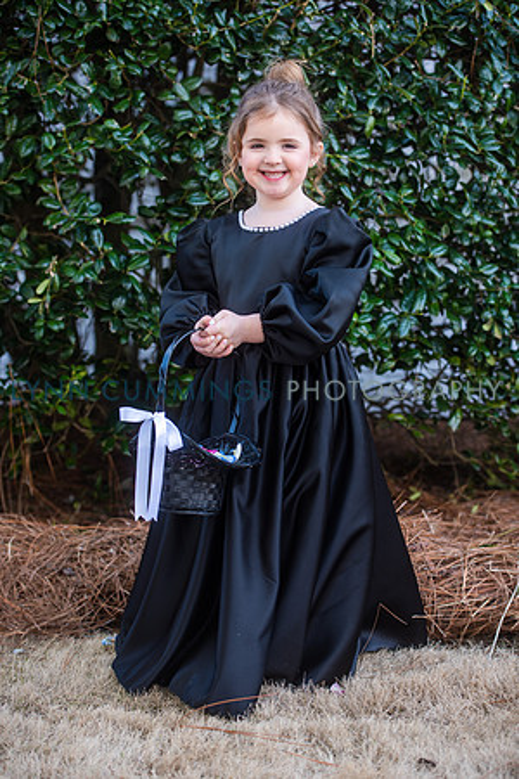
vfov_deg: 28.8
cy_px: 390
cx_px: 260
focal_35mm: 70
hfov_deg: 19.5
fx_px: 1514
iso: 80
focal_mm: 70
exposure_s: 1/125
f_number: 3.5
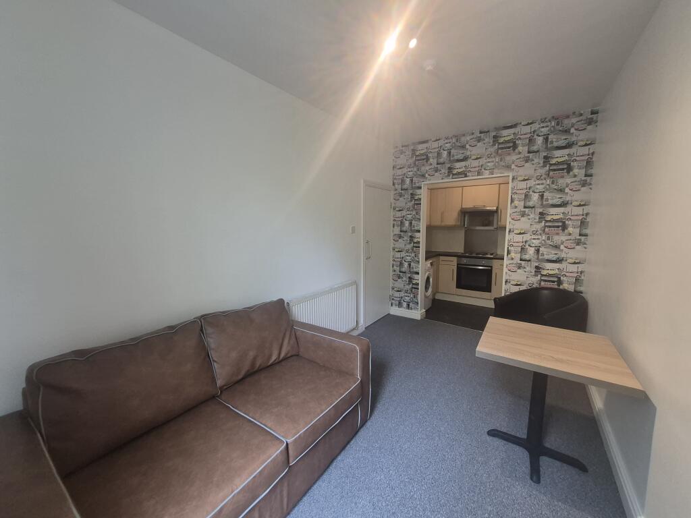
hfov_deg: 106.2
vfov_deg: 89.9
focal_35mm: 13
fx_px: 260
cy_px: 259
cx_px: 346
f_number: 2.2
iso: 200
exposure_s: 1/50
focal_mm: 1.74
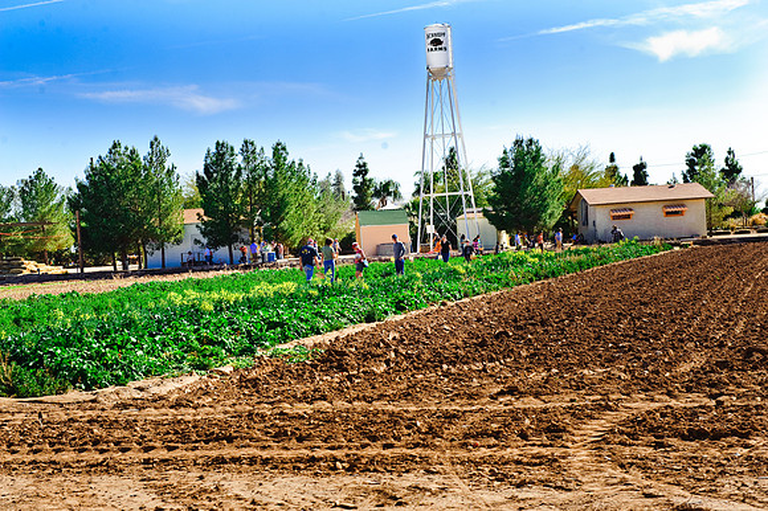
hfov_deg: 32.4
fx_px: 1322
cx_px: 384
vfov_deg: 21.9
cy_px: 256
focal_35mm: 62
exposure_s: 1/250
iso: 200
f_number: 8
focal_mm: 62
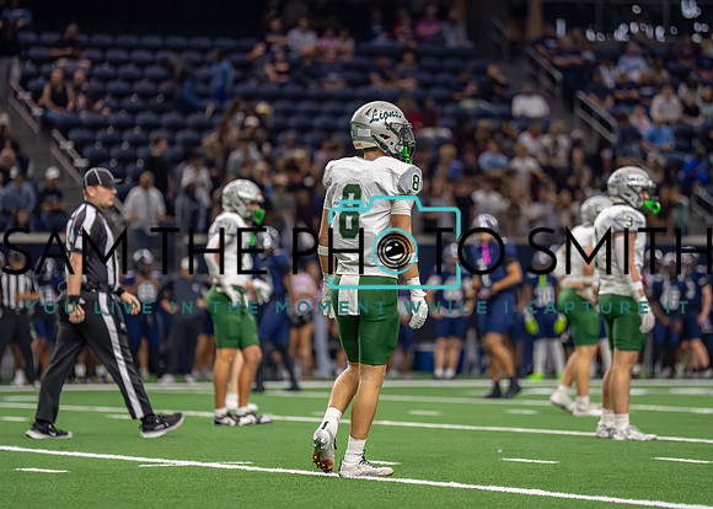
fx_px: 4245
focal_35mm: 210
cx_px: 372
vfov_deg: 6.9
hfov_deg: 9.6
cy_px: 251
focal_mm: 173
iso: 5000
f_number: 2.8
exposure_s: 1/1600
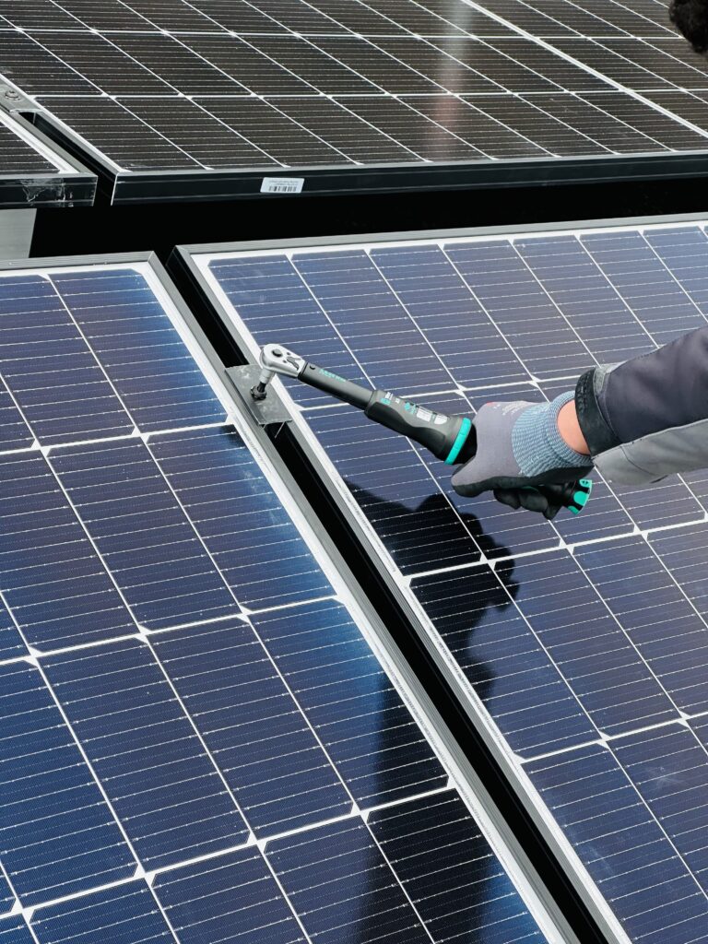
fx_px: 2100
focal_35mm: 77
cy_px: 472
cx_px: 354
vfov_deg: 25.3
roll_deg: -20.3
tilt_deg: -36.6
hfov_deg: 19.1
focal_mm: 9
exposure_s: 1/99
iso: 100
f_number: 2.8
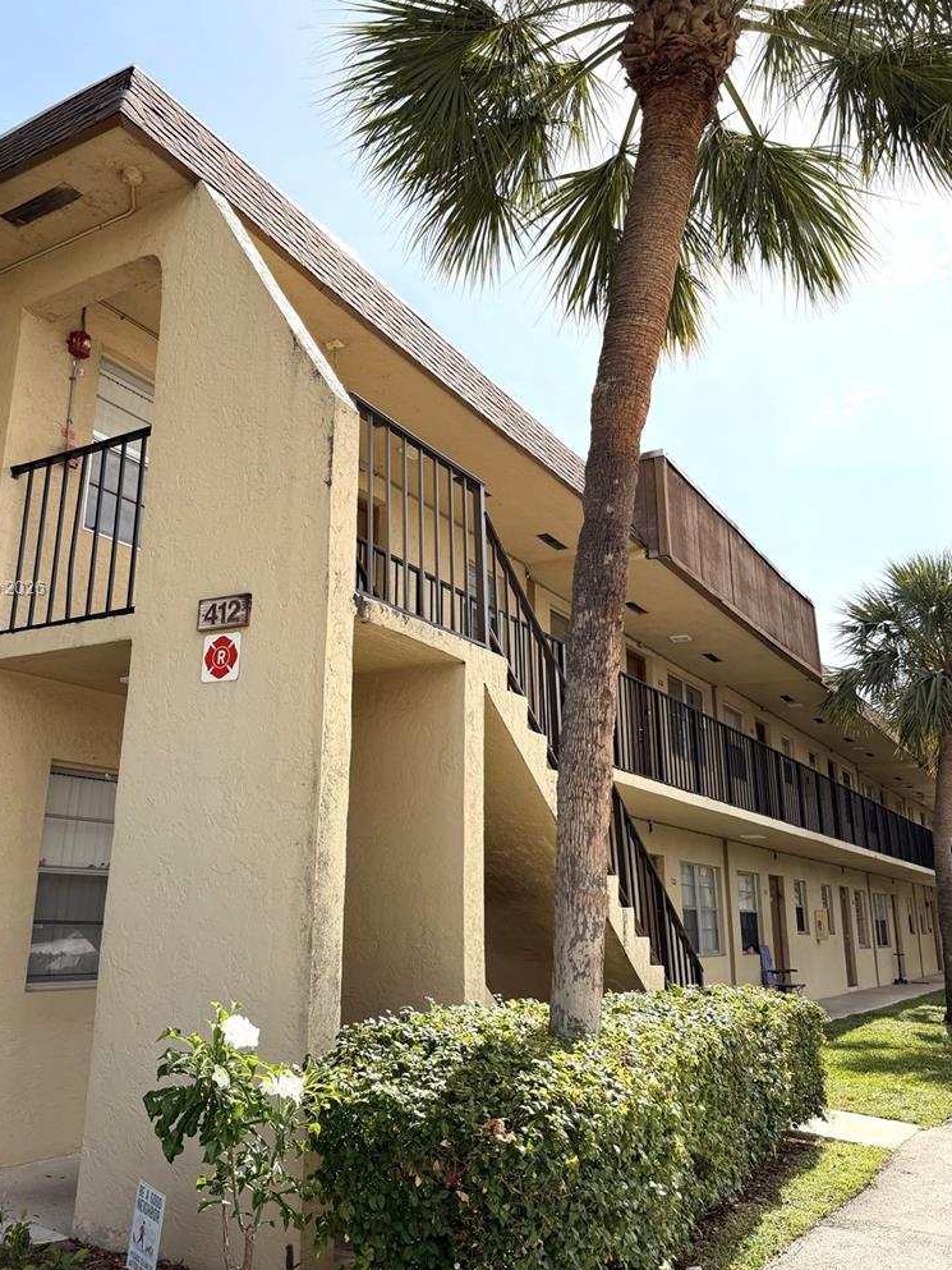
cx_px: 383
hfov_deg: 48.0
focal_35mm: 29
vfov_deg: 61.6
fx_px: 1063
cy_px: 590
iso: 80
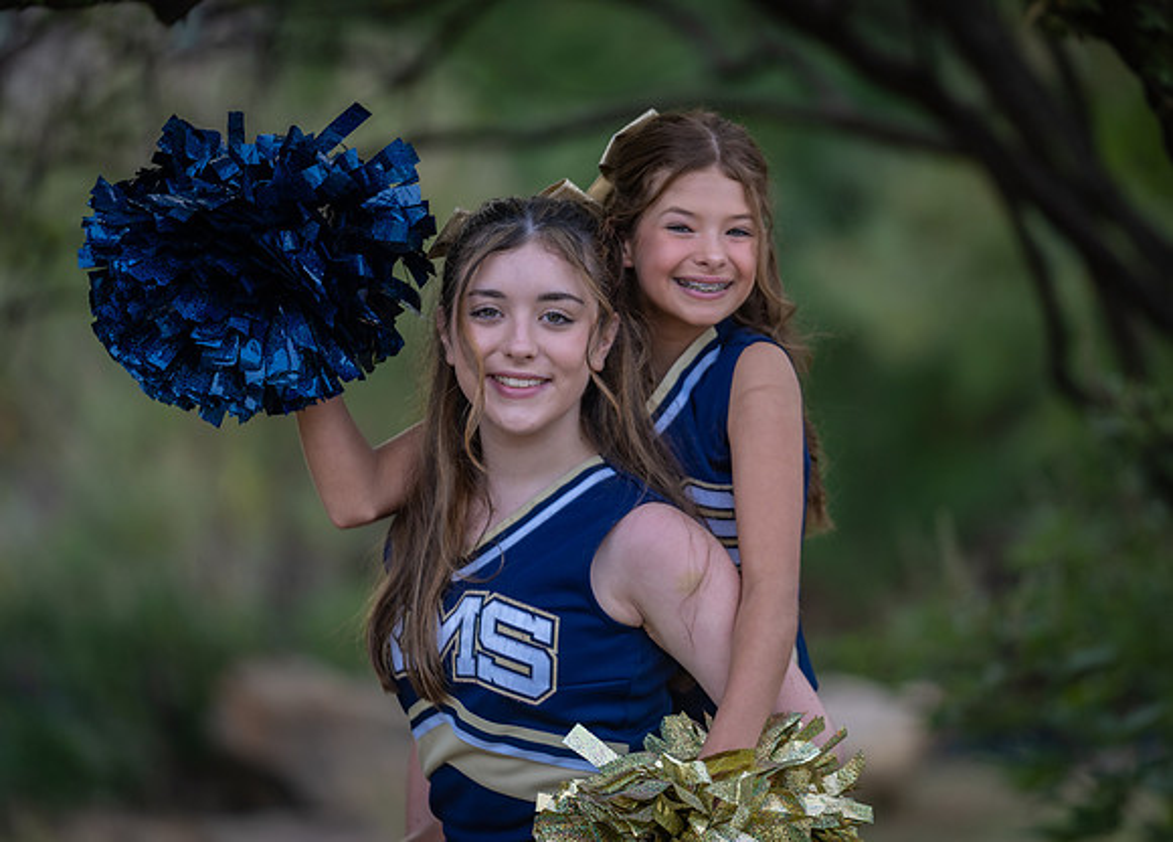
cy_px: 411
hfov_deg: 9.0
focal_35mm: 222
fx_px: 7419
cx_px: 646
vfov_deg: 6.5
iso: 160
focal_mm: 200
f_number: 2.8
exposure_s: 1/400
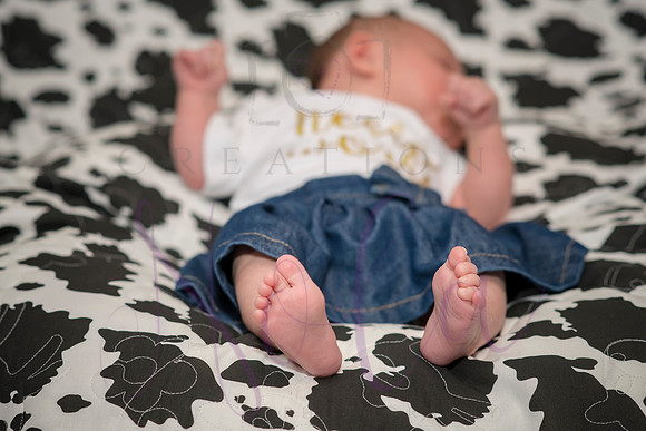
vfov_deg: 16.1
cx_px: 323
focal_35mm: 85
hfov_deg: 23.9
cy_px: 216
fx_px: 1526
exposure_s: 1/160
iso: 800
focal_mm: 85
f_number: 4
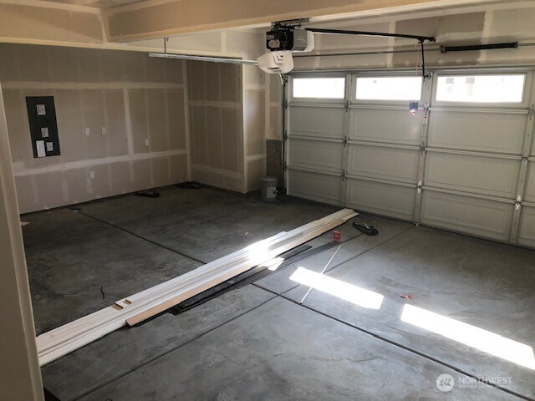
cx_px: 268
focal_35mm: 28
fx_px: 433
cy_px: 200
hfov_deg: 63.4
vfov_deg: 49.7
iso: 32
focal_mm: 3.99
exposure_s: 1/40
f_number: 1.8
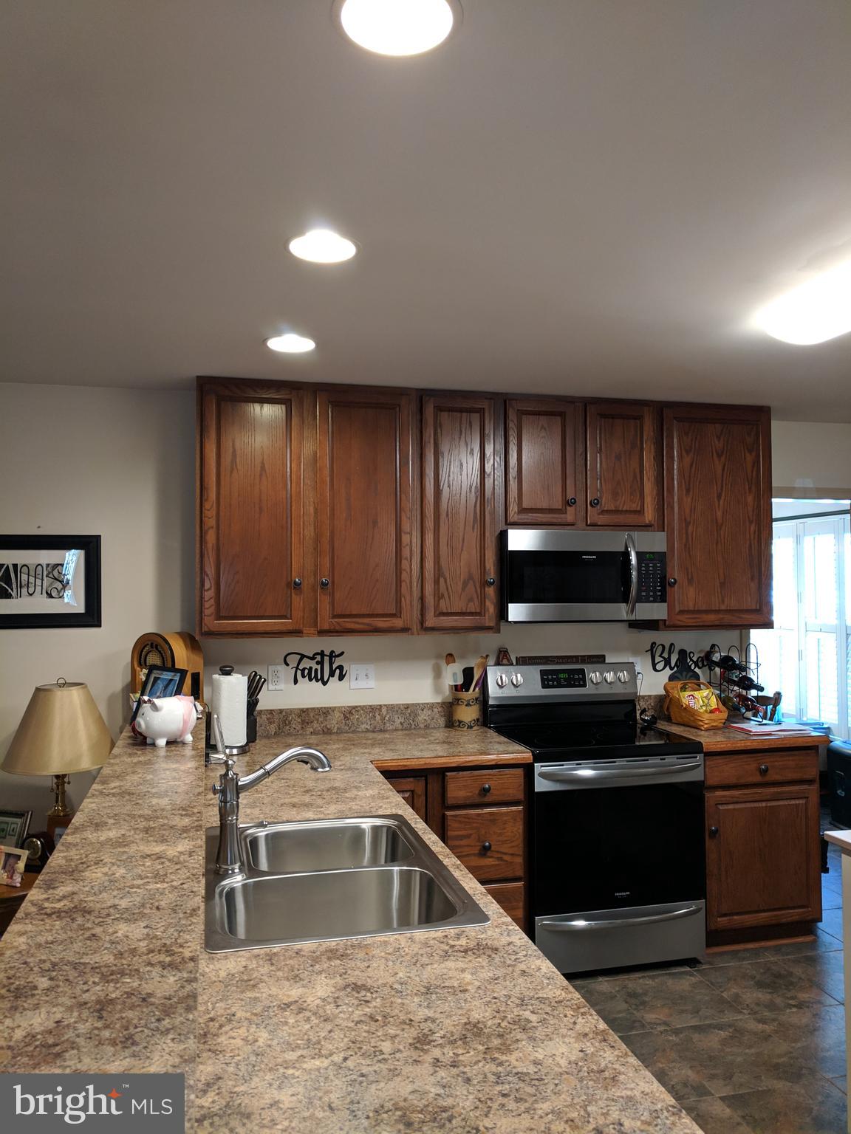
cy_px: 567
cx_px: 426
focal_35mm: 26
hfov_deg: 53.1
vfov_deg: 67.3
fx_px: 852
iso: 342
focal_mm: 4.67
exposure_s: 1/40
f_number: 2
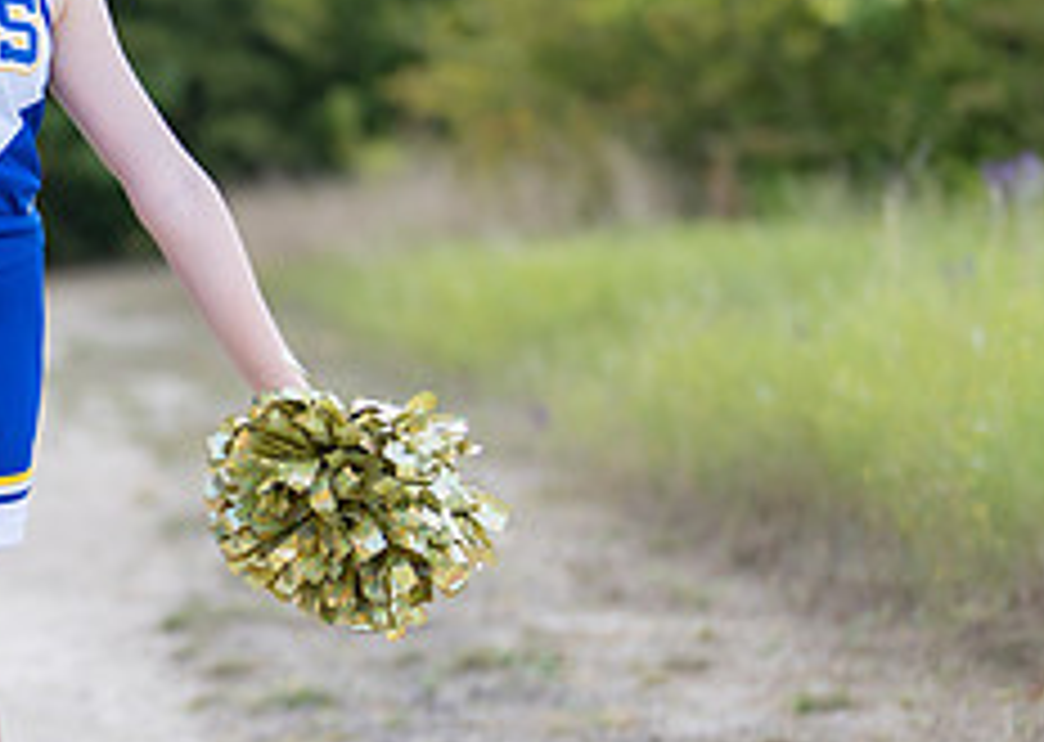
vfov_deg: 9.9
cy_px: 416
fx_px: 4293
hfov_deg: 13.6
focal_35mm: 145
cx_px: -58
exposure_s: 1/1000
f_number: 1.2
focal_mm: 50
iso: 100
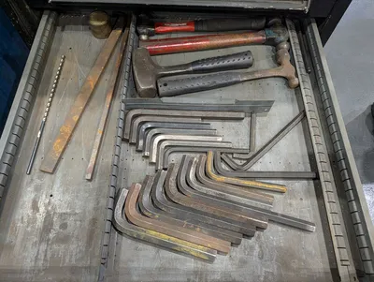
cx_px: 187
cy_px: 141
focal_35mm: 24
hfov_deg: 71.5
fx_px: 260
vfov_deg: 56.9
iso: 1191
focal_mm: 6.9
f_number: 1.68
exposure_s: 1/120
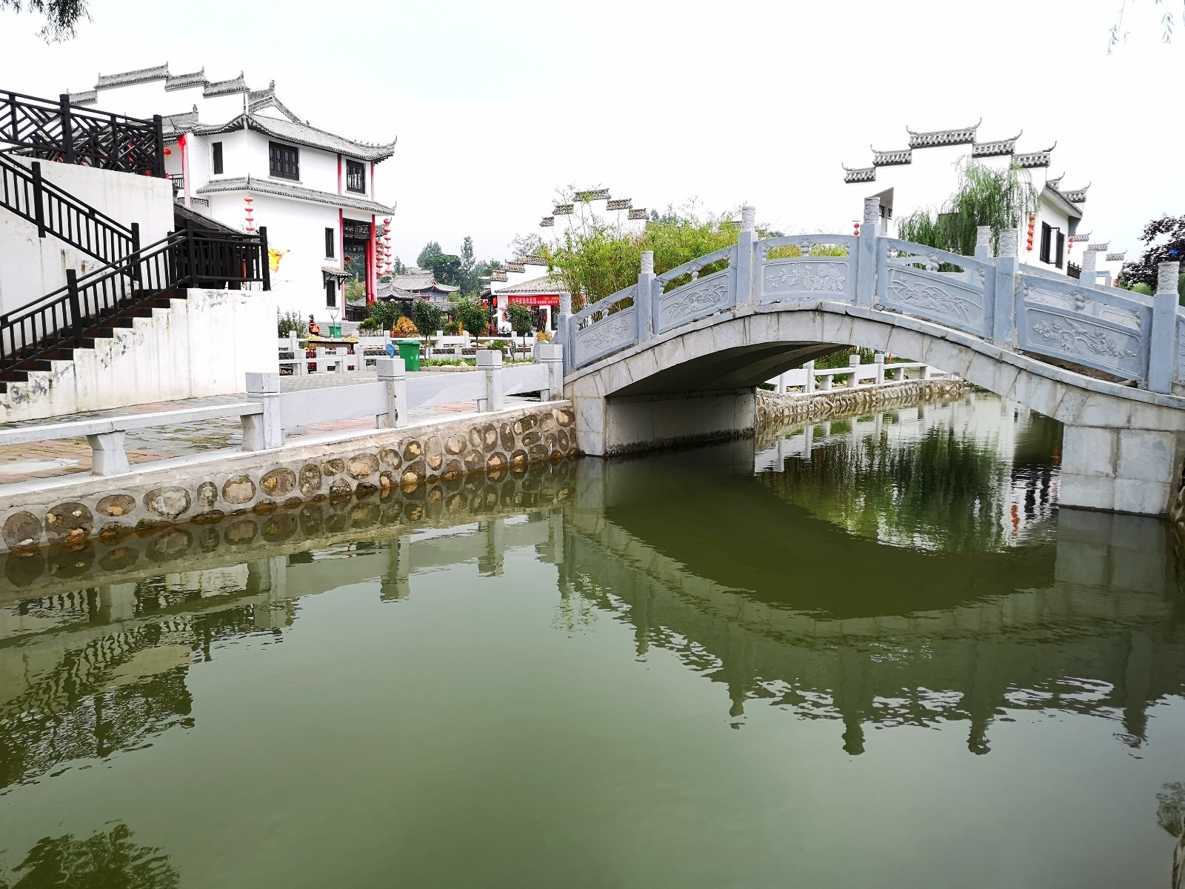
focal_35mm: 27
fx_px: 924
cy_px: 444
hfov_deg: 65.3
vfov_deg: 51.4
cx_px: 592
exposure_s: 1/1181
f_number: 1.8
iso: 50
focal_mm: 3.95
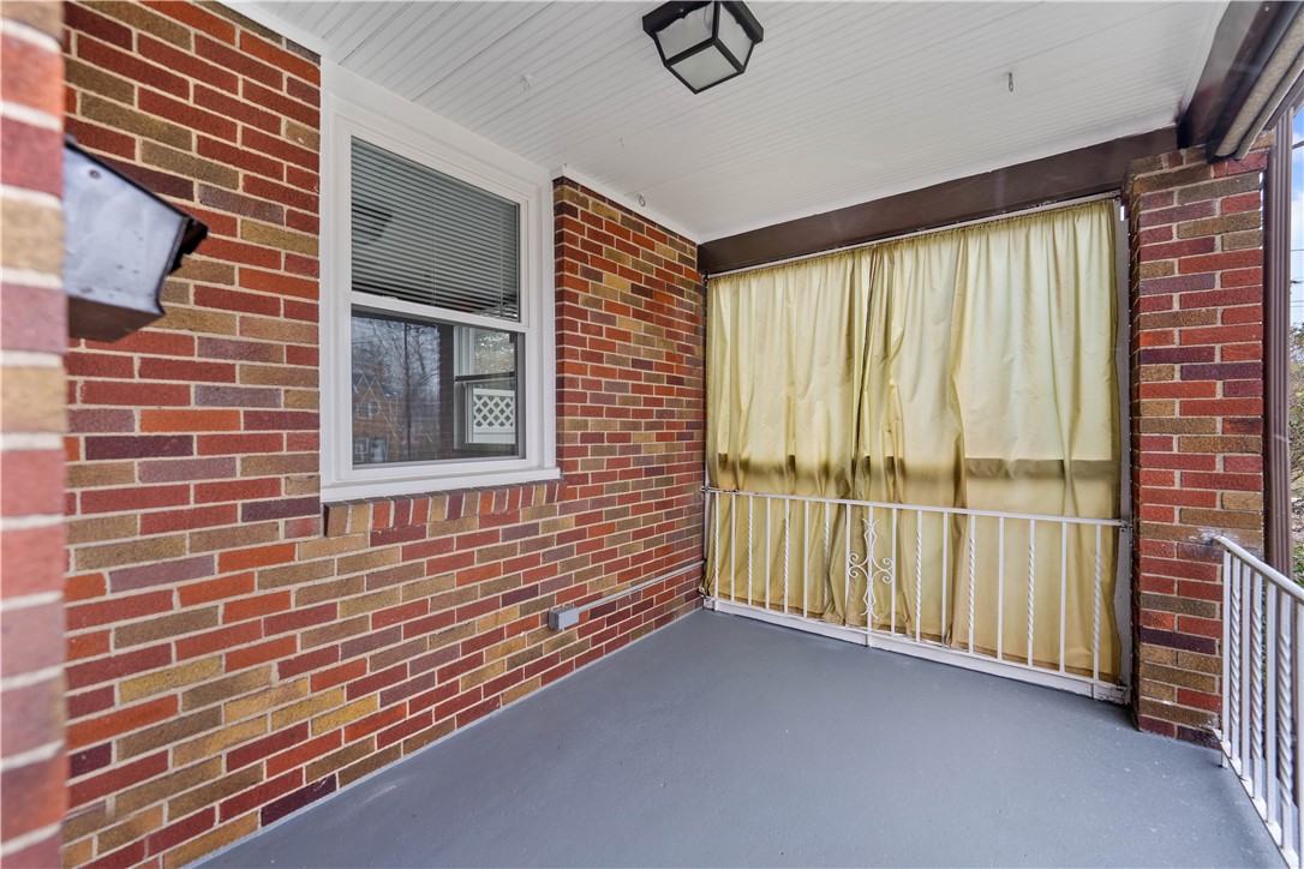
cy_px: 434
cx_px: 652
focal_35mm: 14
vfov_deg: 81.2
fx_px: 507
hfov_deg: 104.3
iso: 100
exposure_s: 1/50
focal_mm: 14
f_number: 3.5
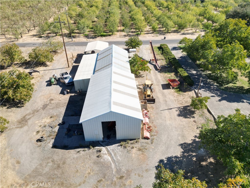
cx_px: 125
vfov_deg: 56.8
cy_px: 94
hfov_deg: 71.6
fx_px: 173
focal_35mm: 24
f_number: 1.7
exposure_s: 1/3000
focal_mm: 6.72
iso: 160
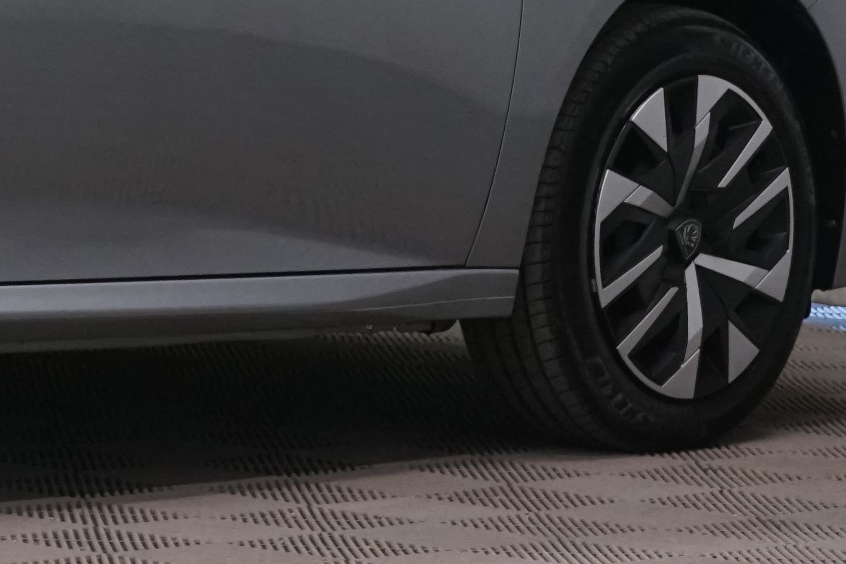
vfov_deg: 4.9
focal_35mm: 276
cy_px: -303
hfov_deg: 7.3
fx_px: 6484
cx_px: -491
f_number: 9
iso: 2000
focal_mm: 70
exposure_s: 1/25
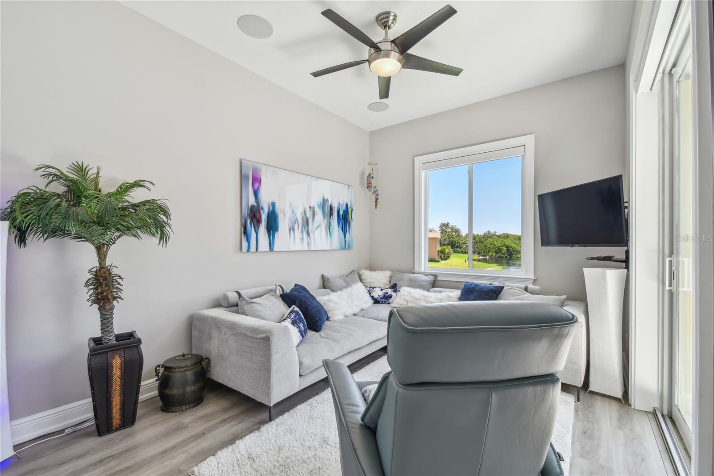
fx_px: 297
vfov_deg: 77.3
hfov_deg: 100.4
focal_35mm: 15
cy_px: 238
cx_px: 357
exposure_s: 1/15
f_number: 7.1
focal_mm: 10
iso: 100
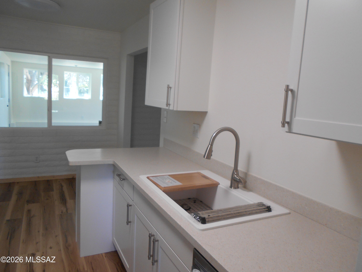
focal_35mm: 26
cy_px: 136
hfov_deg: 67.3
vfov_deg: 53.1
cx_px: 181
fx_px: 272
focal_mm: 4.6
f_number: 3.2
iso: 140
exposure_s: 1/30
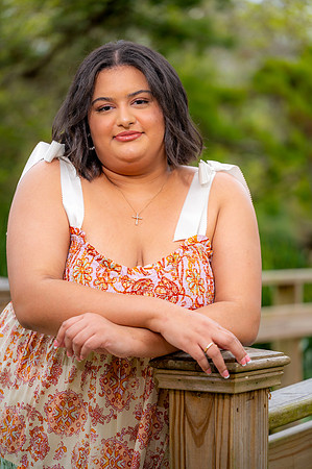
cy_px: 234
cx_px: 156
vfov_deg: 19.5
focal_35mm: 105
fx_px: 1368
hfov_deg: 13.0
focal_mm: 105
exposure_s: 1/1600
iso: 250
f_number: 3.2
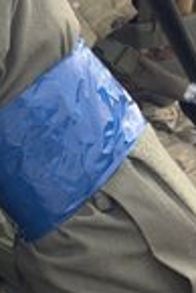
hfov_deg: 10.8
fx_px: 994
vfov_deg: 15.5
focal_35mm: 122
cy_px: -144
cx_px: -119
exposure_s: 1/136
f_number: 2.2
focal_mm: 2.87
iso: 16
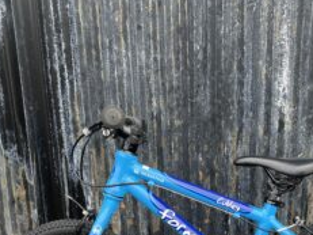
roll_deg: +0.7
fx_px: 488
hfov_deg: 35.2
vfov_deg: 26.2
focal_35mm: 54
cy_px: 206
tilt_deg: -16.9
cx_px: 210
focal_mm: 4.2
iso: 32
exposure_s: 1/273
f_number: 1.6
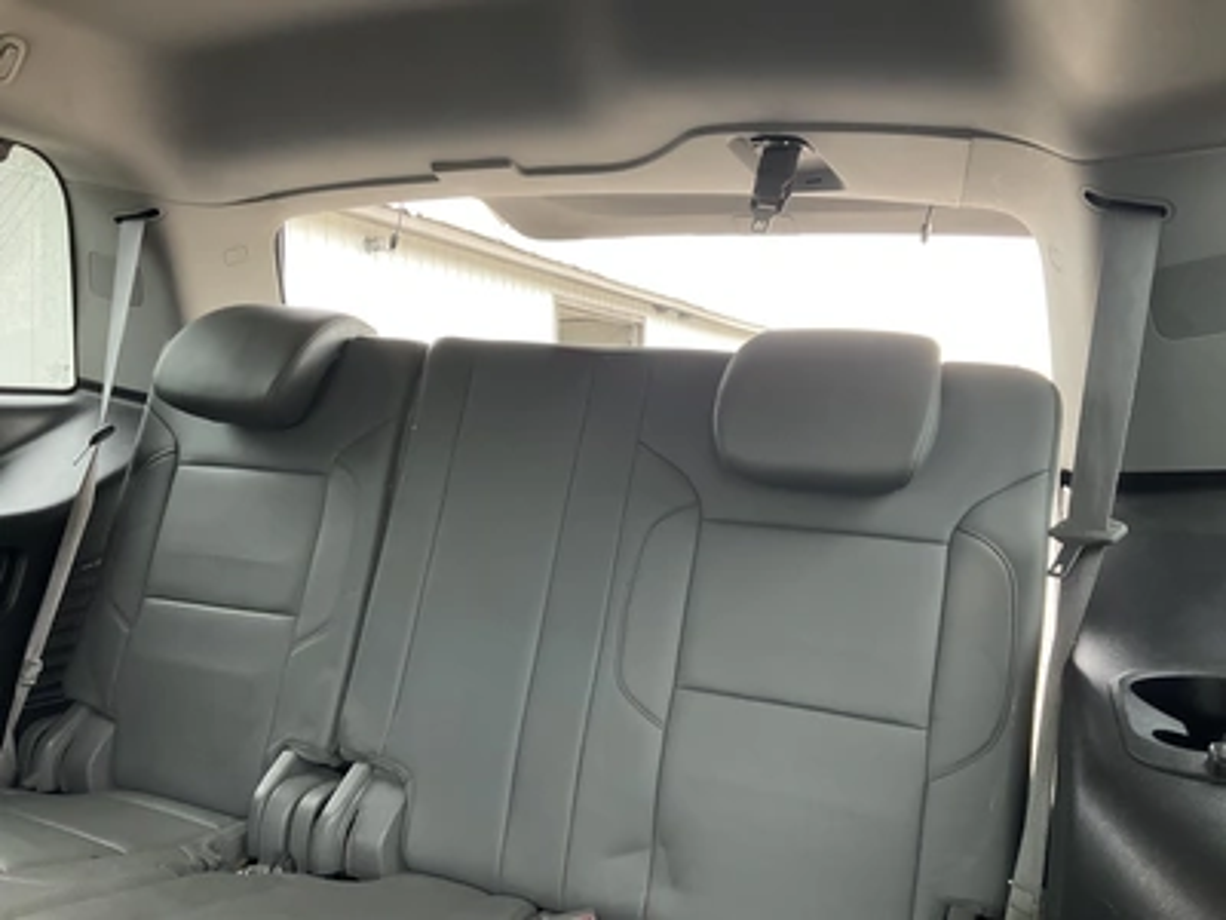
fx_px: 1027
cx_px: 613
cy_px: 460
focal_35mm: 29
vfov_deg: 48.2
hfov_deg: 61.7
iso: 80
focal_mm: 3
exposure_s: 1/60
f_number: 1.8
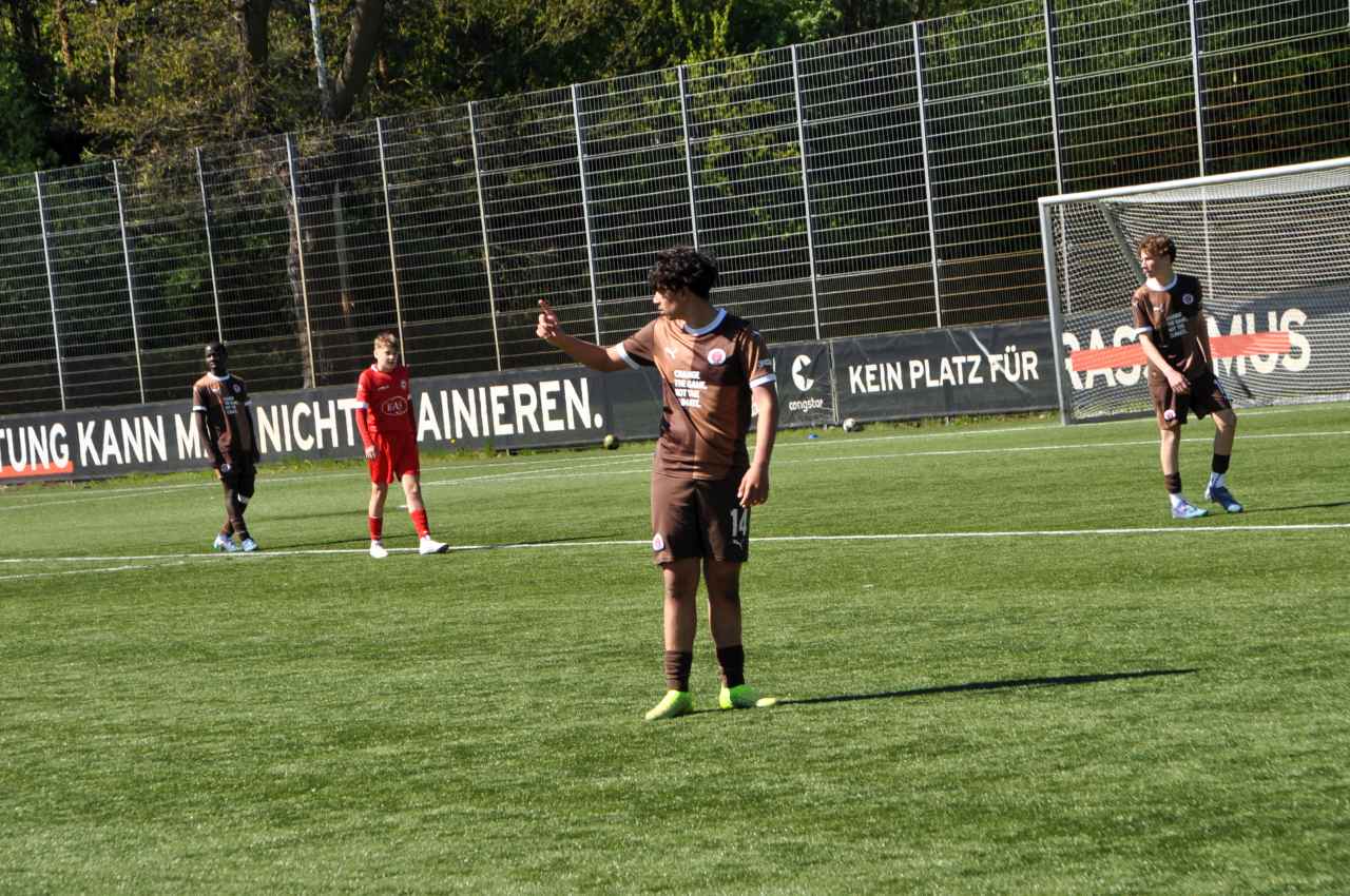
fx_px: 4831
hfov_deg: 15.9
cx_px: 675
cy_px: 448
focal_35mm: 129
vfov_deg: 10.6
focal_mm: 86
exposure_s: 1/320
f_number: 9
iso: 200
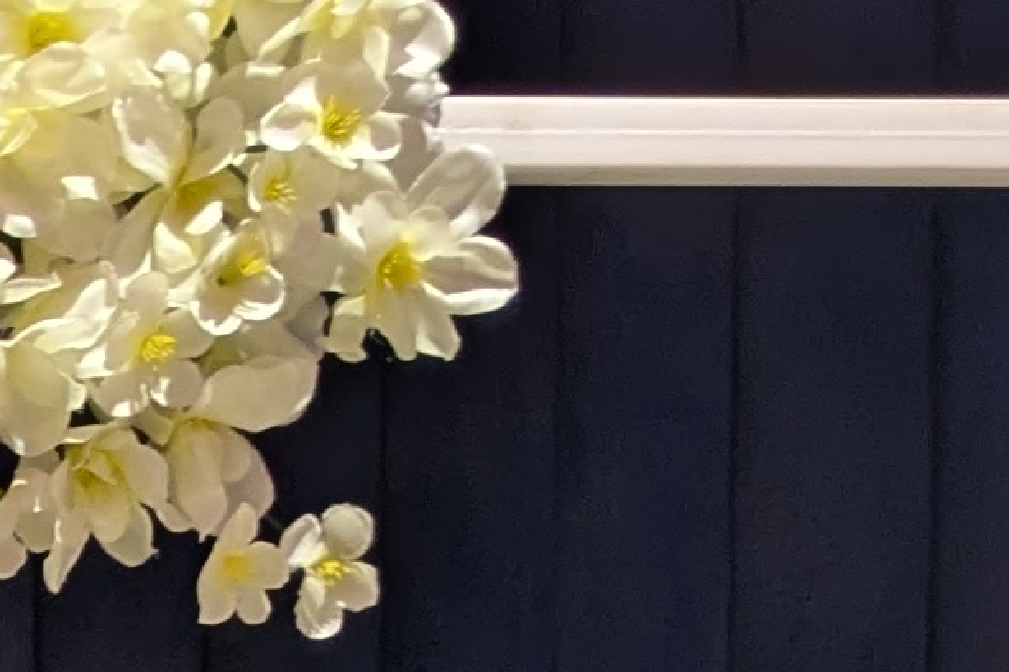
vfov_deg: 6.2
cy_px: 2387
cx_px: -892
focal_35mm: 196
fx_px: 5492
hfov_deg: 9.9
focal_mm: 5.43
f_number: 1.89
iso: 250
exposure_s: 1/25
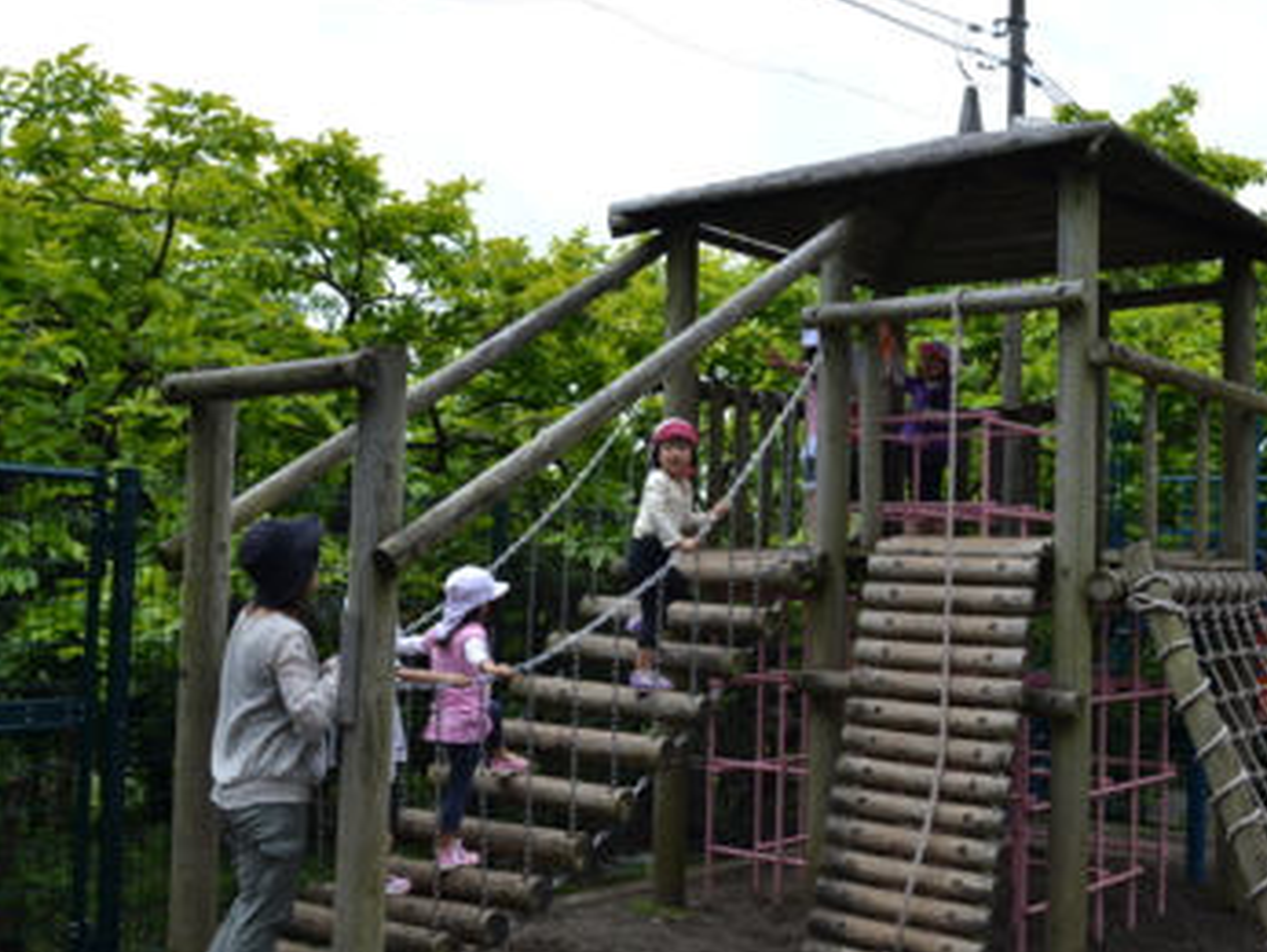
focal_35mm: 40
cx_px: 641
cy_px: 474
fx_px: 1465
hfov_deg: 46.8
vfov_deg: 36.0
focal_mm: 24
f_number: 7.1
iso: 100
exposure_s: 1/200
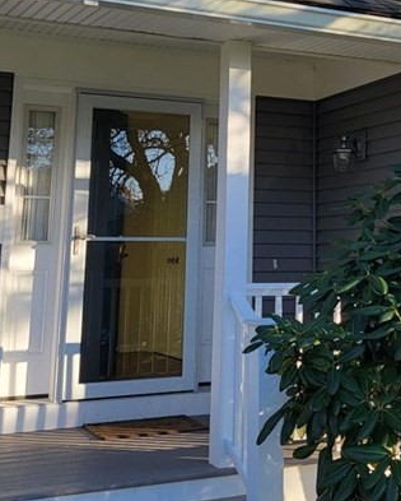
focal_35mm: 61
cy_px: 87
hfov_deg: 24.6
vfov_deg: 30.1
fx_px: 904
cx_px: 323
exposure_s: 1/195
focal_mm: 6.7
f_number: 1.8
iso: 16
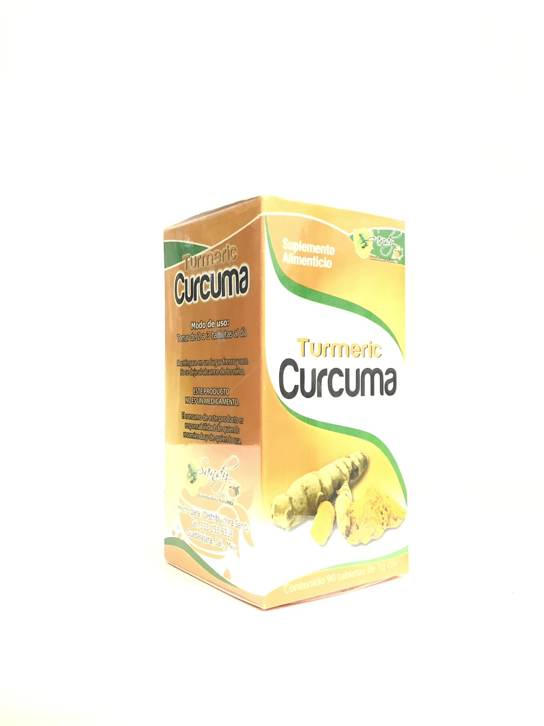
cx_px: 272
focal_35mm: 31
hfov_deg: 45.4
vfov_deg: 58.4
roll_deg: -0.6
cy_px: 363
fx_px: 650
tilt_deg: -1.6
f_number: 2.4
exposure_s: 1/60
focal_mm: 3.3
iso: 320
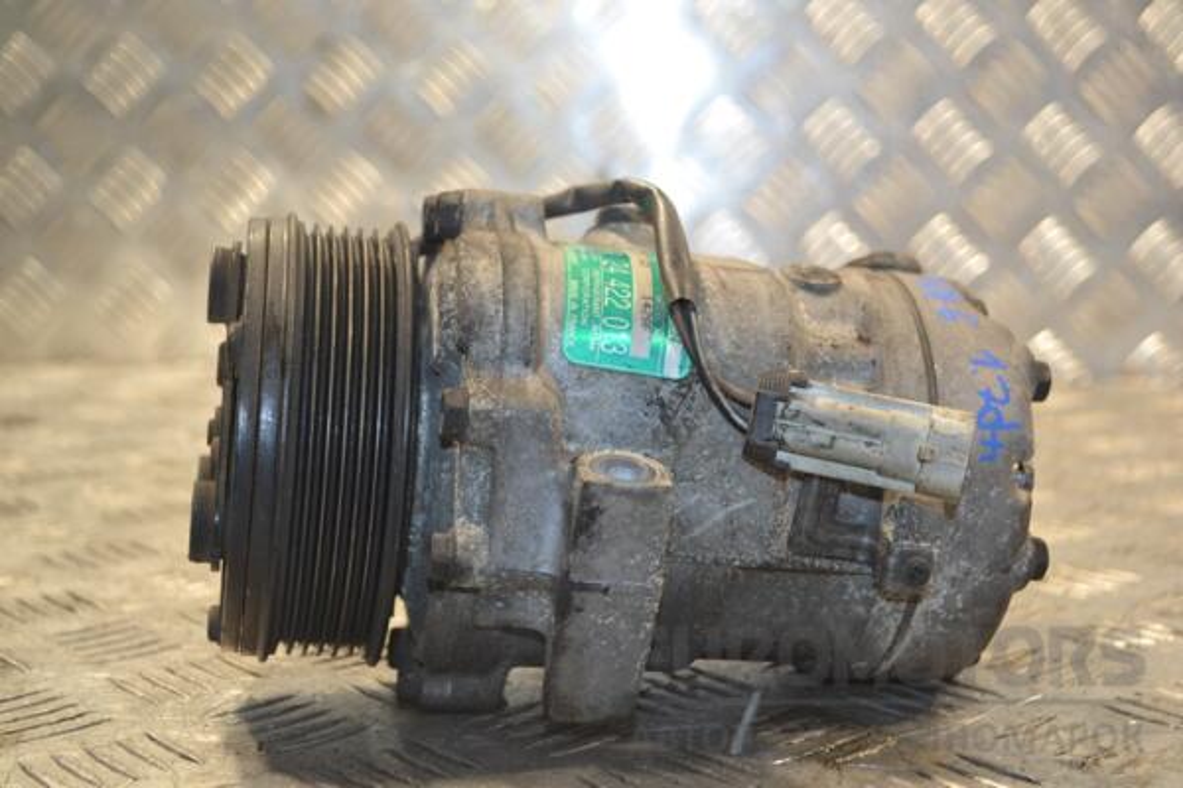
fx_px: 1774
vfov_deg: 25.1
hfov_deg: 36.9
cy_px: 394
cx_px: 592
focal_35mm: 54
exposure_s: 1/60
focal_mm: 36
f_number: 5
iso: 500
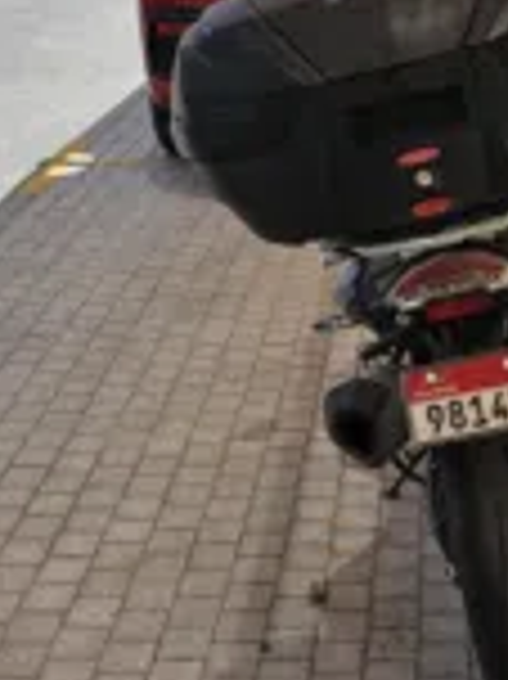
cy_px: 410
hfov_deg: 23.4
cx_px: 454
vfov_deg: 31.6
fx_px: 1195
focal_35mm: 61
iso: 10
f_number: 1.7
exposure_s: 1/740
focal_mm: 6.3
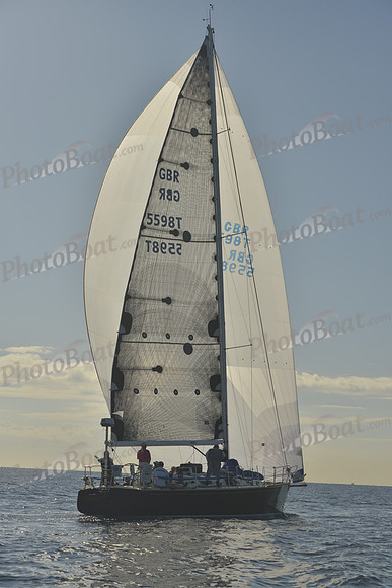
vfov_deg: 28.8
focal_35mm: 70
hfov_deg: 19.5
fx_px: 1143
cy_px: 294
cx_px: 196
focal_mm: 70
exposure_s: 1/800
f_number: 9
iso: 200
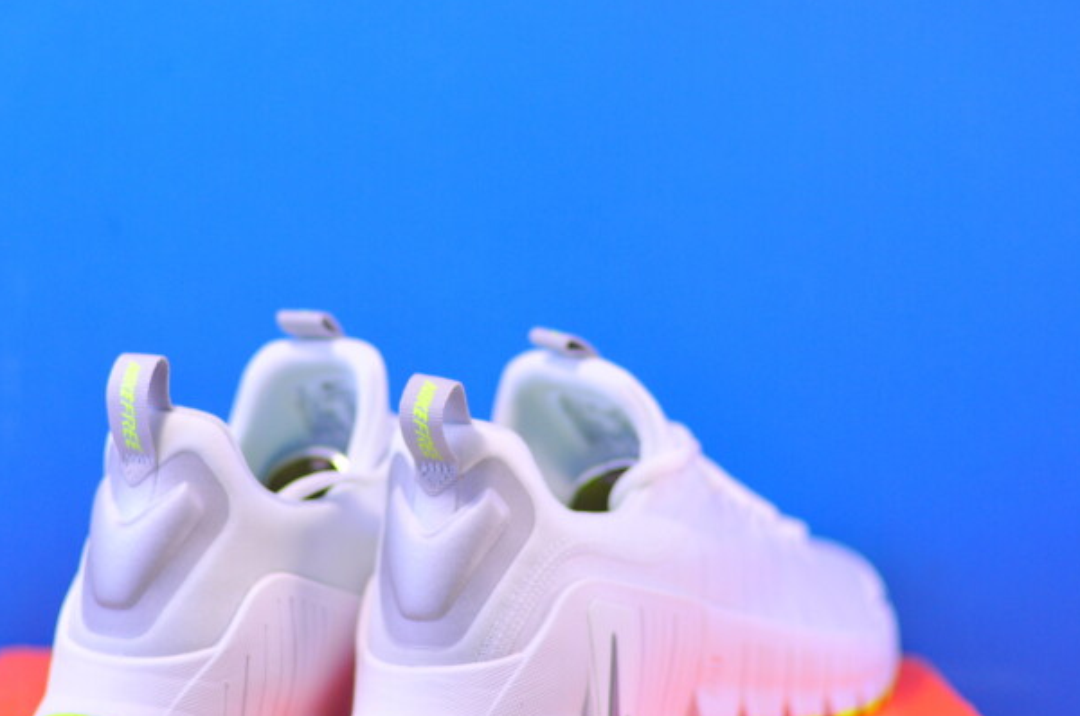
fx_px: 2995
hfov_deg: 20.4
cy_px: 382
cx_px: 443
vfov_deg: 13.6
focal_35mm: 100
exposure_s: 1/320
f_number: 2
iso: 250
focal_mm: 50
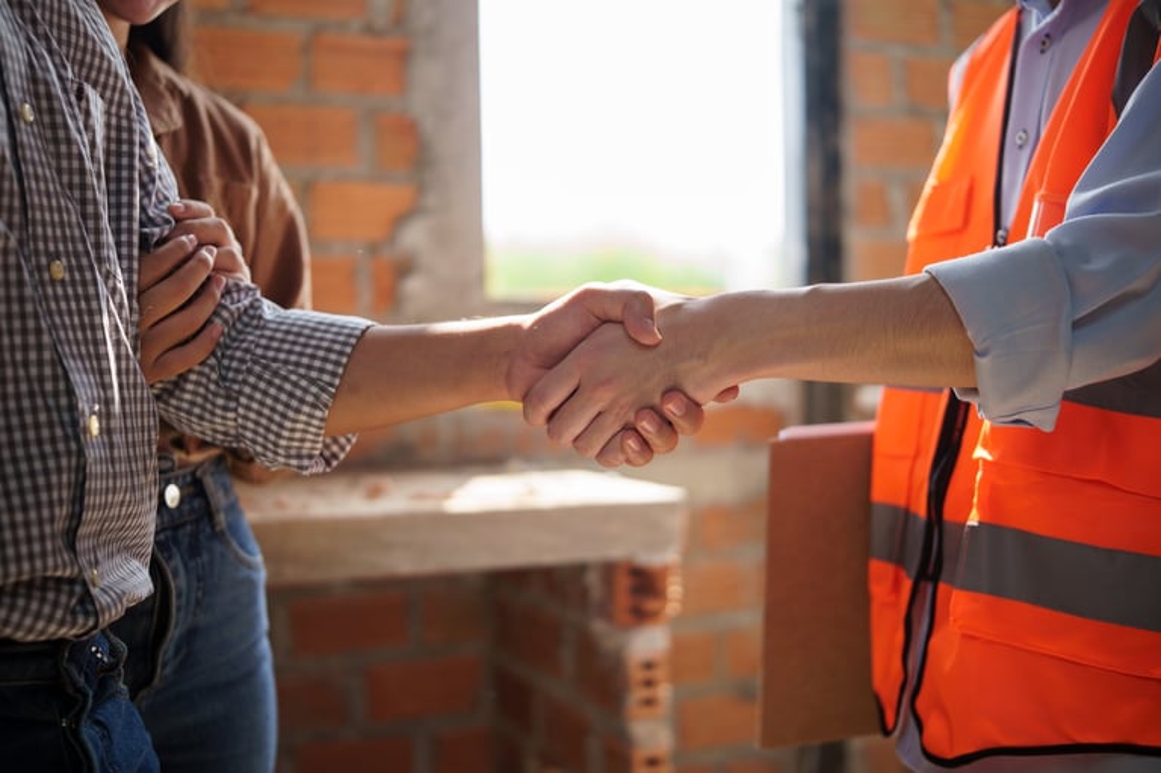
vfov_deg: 33.0
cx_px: 580
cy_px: 386
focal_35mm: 40
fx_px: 1305
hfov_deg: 48.0
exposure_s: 1/640
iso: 100
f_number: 1.2
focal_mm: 27
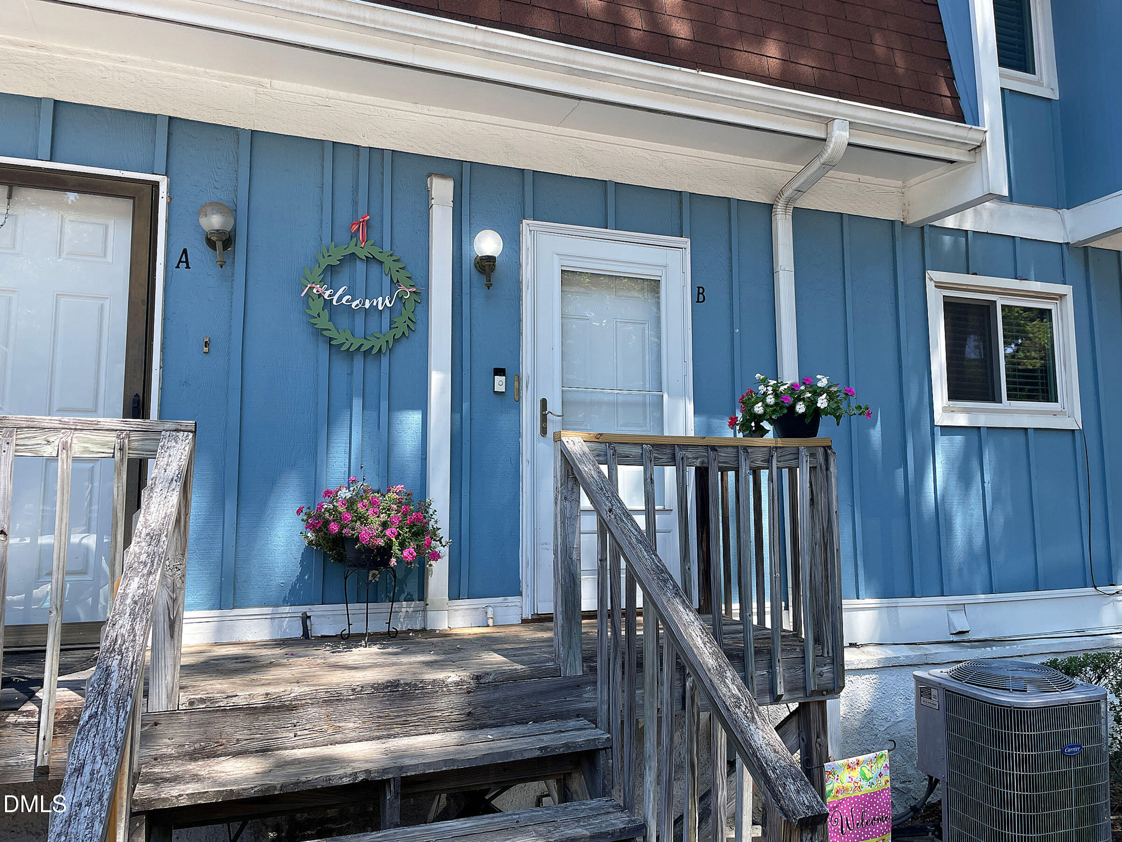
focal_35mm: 26
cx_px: 561
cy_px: 421
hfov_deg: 67.3
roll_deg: -0.1
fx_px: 843
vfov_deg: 53.1
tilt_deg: +8.1
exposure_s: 1/658
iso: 32
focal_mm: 4.2
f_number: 1.6
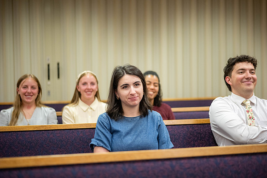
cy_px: 89
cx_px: 134
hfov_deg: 39.6
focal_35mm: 50
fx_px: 371
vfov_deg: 27.0
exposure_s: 1/400
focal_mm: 50
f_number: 1.8
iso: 1600
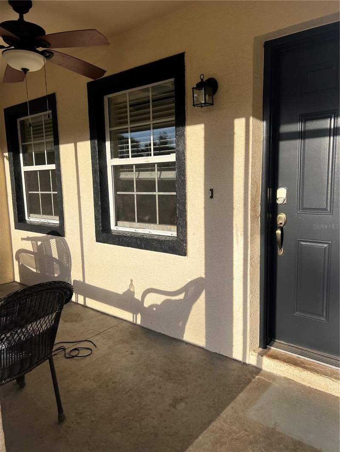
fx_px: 340
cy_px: 226
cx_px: 170
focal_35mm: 26
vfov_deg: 67.3
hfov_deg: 53.1
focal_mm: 5.7
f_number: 1.5
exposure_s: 1/2457
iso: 50
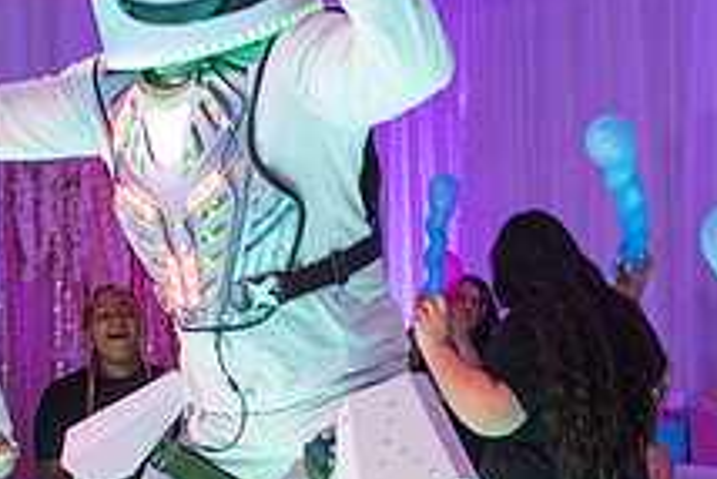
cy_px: 340
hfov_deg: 30.7
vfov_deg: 20.8
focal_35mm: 65
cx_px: 248
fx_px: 1295
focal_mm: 24
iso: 1250
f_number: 3.2
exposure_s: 1/60
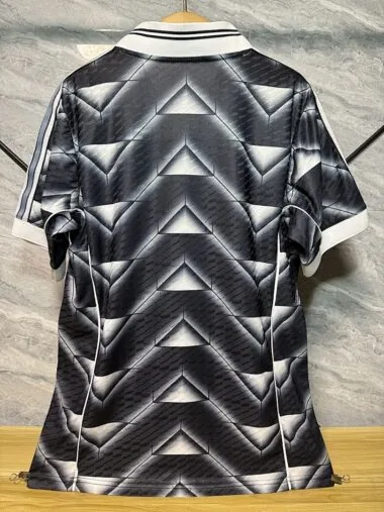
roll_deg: -0.5
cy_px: 256
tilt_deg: -2.9
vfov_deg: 71.6
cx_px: 192
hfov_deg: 56.8
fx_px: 355
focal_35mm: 24
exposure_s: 1/50
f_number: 1.78
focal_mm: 6.76
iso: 200
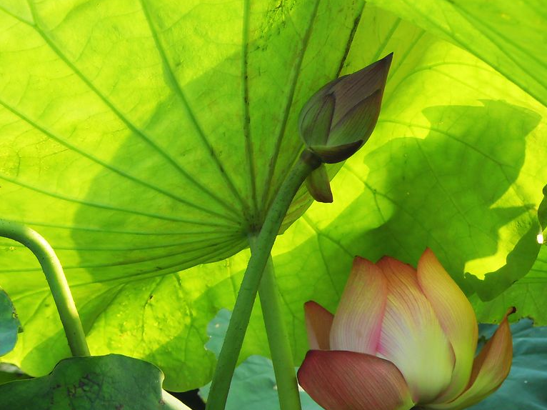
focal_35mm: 94
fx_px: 1485
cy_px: 258
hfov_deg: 20.8
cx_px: 370
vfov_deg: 15.7
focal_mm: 10.2
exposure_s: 1/125
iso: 100
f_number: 3.8
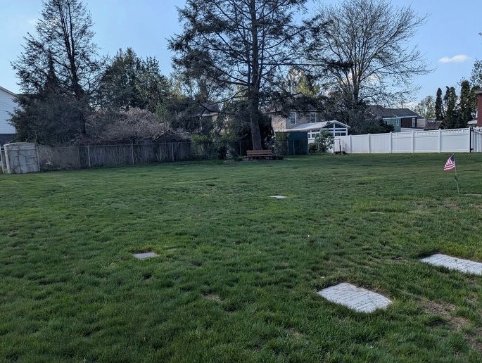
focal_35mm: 28
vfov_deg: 49.8
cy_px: 195
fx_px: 390
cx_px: 252
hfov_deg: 63.3
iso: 48
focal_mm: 6.81
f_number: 1.85
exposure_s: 1/2262
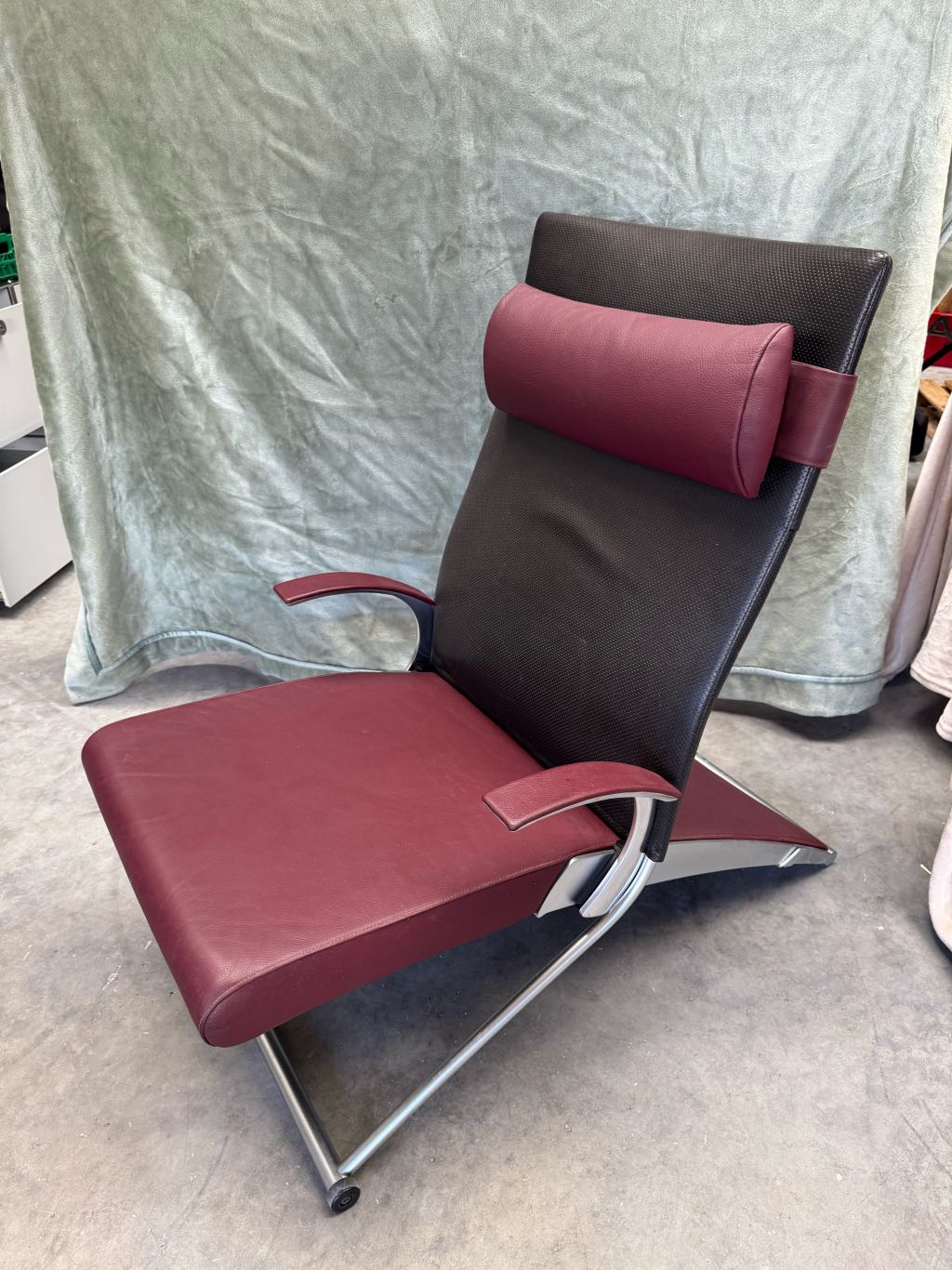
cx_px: 476
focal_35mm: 24
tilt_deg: -30.5
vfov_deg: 71.6
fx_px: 880
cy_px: 635
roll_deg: +2.9
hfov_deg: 56.8
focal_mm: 6.76
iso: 200
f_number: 1.78
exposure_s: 1/104
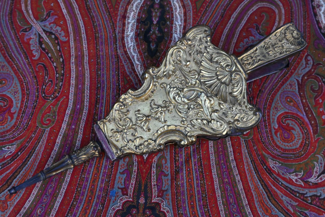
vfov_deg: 34.8
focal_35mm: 38
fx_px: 345
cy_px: 108
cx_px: 162
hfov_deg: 50.4
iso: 11400
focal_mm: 25.5
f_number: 6.3
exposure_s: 1/4000
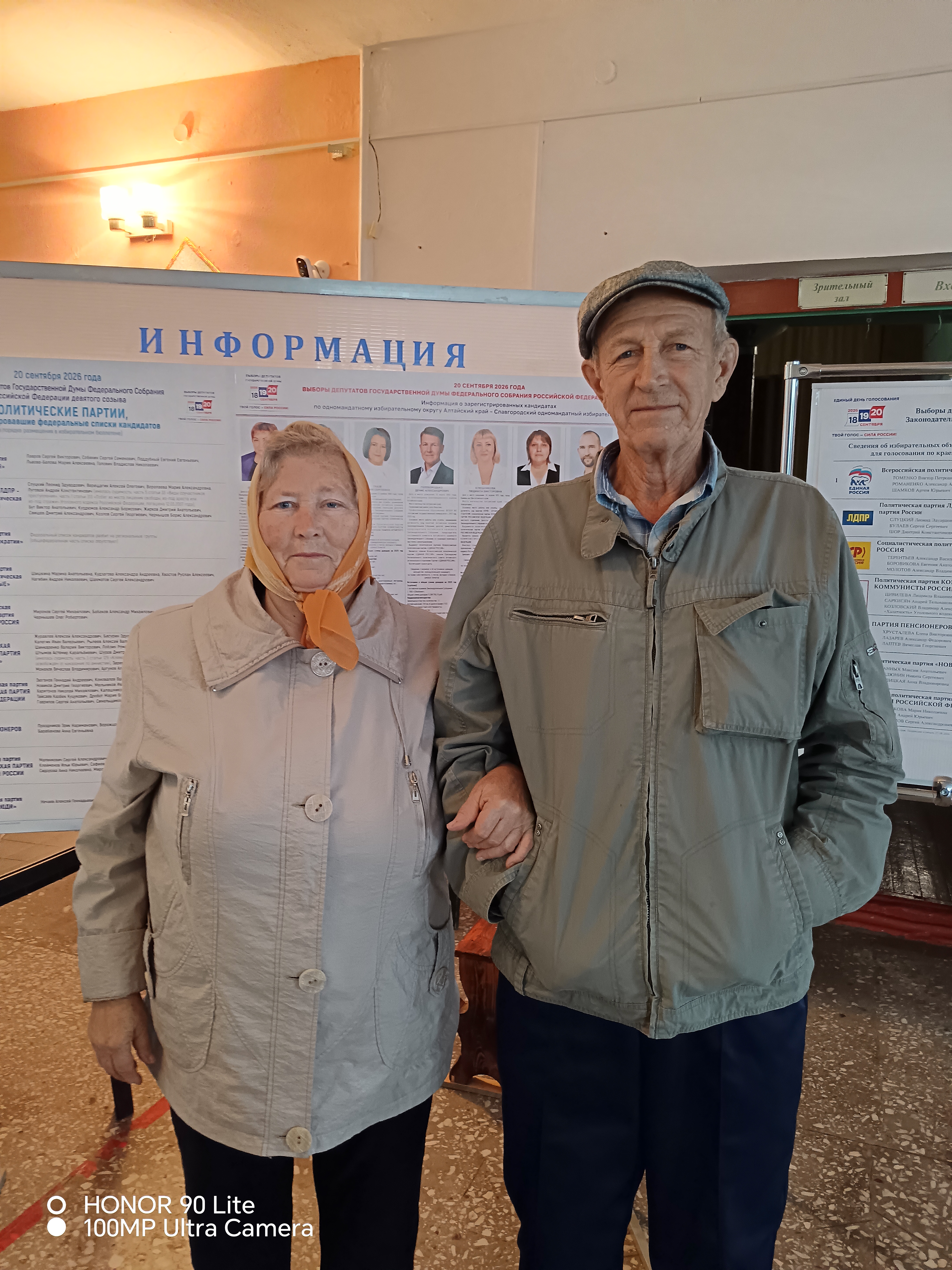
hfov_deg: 51.4
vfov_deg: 65.3
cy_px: 635
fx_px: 990
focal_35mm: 27
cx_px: 476
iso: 935
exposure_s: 1/25
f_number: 1.9
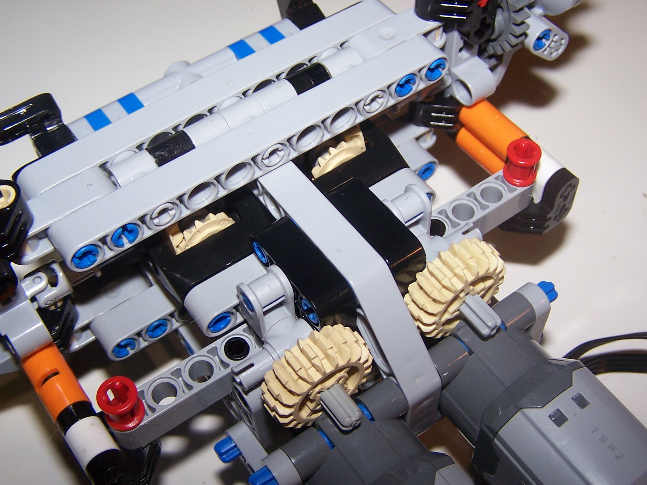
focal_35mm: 46
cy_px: 244
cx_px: 339
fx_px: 860
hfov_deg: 41.2
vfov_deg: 31.5
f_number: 2.8
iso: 80
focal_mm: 6.3
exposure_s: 1/60
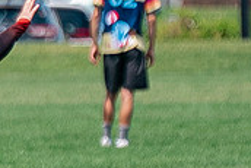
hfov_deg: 1.0
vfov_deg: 0.7
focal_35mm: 2066
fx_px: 14416
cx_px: -143
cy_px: 125
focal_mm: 200
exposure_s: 1/3200
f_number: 2.8
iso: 250
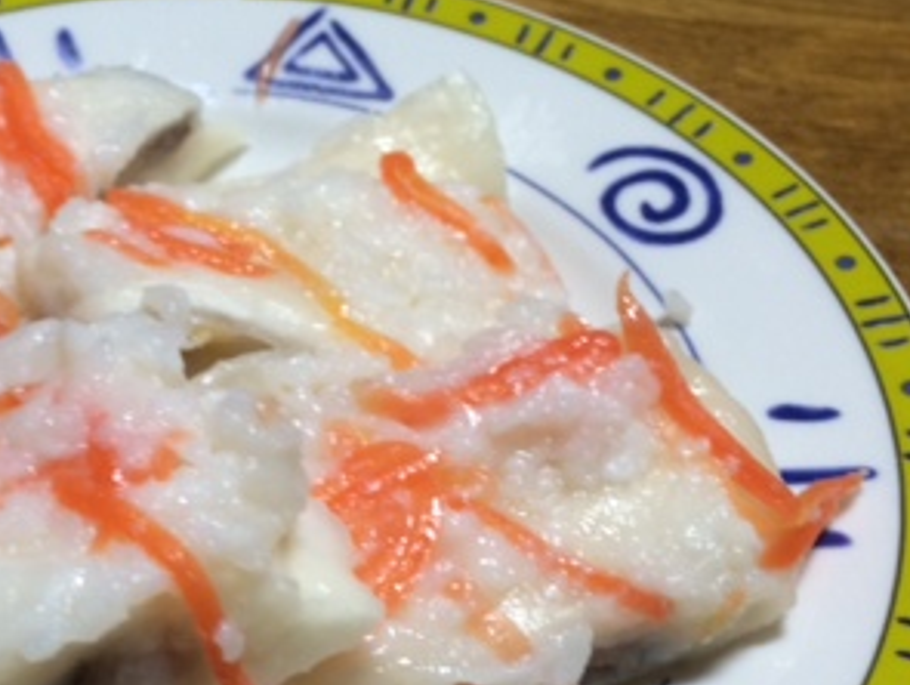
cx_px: 123
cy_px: 500
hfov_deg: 28.8
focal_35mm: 65
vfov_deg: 22.5
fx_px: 1711
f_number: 2.2
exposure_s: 1/30
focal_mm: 4.12
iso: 80
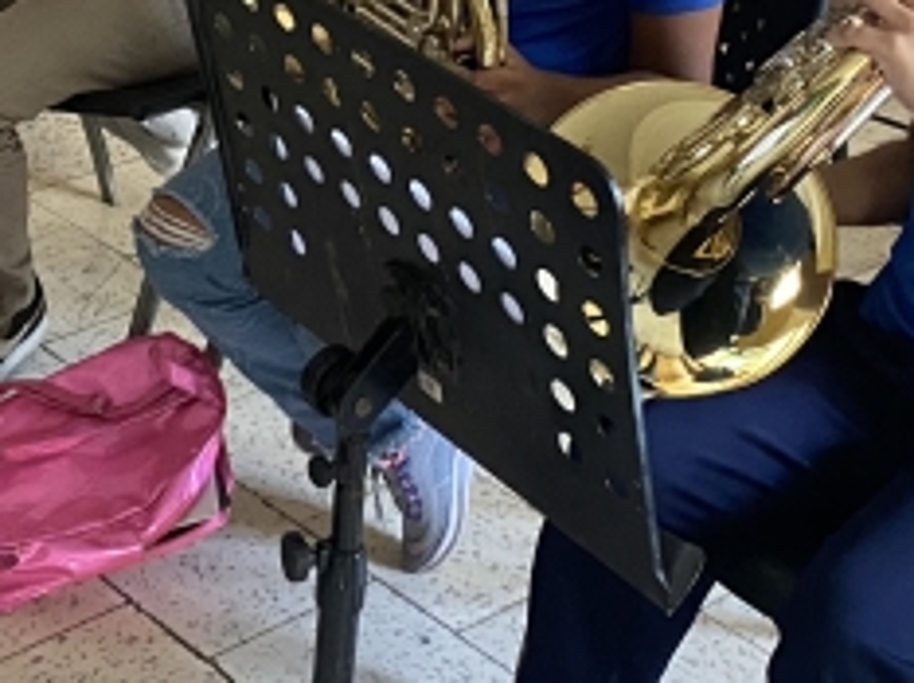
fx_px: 2348
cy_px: -125
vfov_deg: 16.0
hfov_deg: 21.6
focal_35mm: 89
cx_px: 125
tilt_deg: -18.7
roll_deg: -1.9
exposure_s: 1/30
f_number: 1.8
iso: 640
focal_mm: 4.25
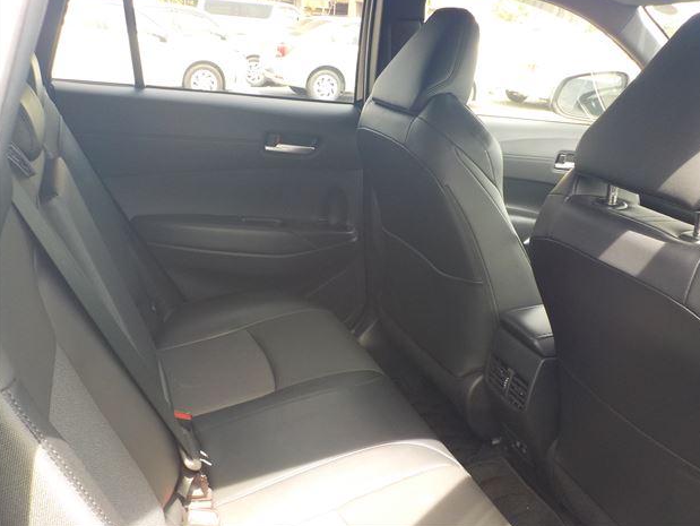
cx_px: 355
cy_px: 259
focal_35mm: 31
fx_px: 627
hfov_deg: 58.3
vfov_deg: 45.5
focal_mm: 4.1
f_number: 3.3
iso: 125
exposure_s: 1/60
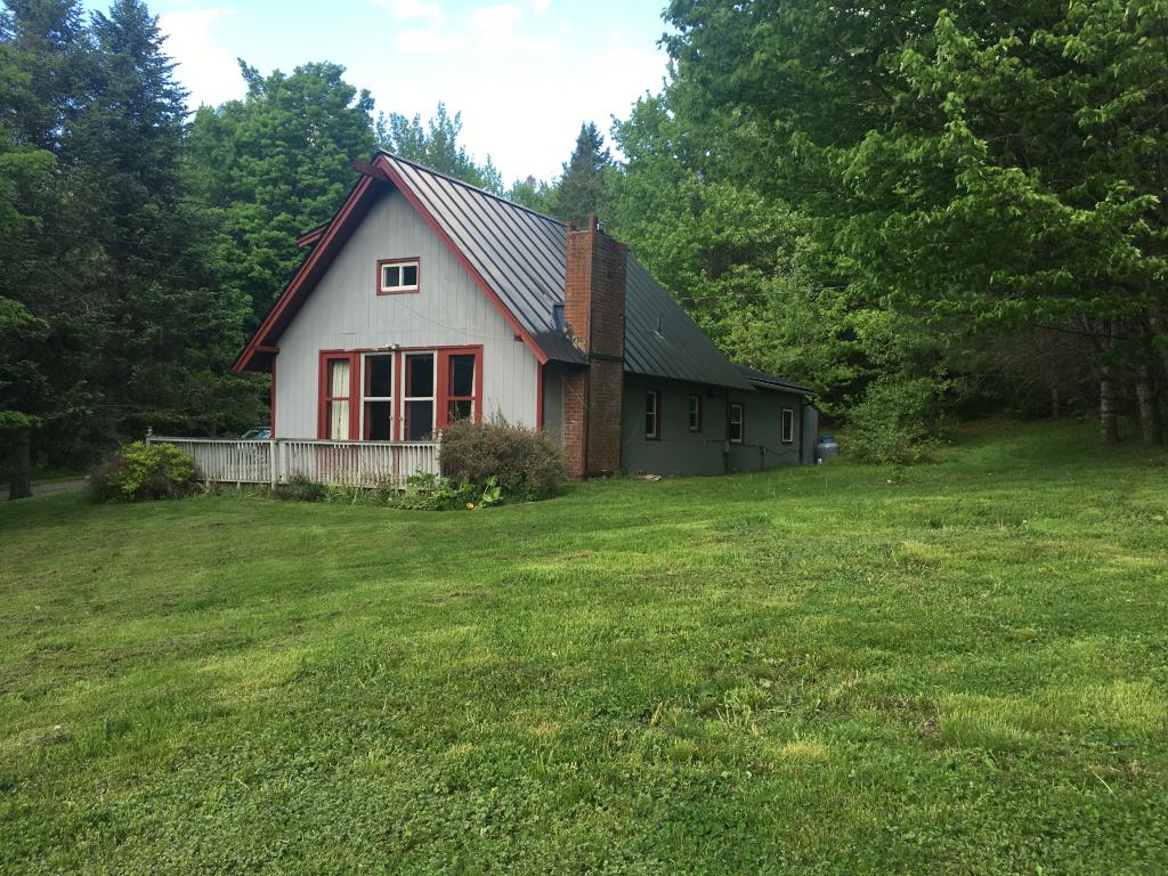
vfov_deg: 48.2
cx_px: 584
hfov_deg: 61.7
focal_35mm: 29
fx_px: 979
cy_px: 438
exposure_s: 1/206
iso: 25
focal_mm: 4.15
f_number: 2.2
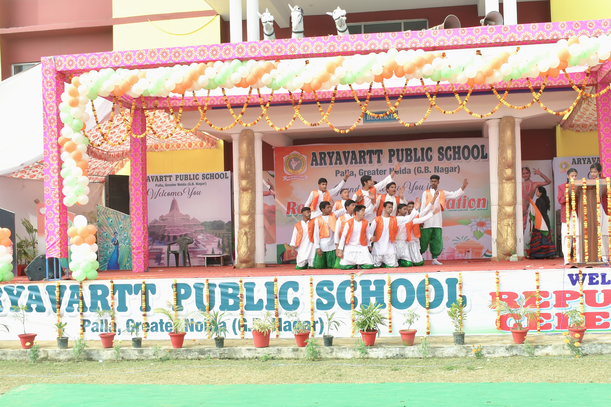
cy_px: 249
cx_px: 352
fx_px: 679
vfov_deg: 33.3
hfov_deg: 48.3
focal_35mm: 40
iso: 160
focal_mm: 20
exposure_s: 1/125
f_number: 7.1
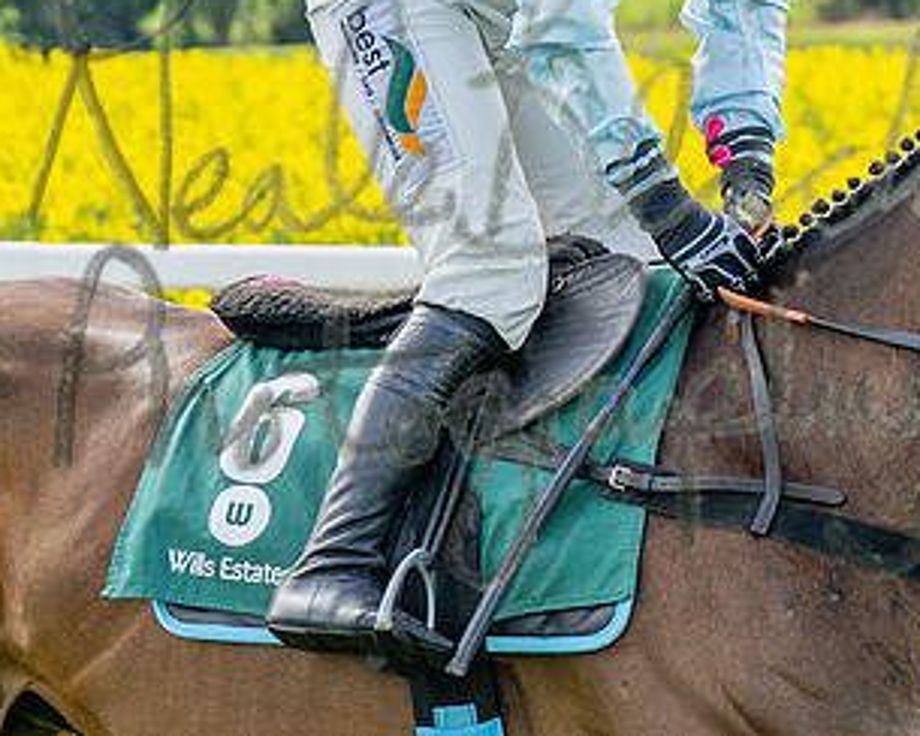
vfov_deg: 3.9
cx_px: 783
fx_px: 10864
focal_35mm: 399
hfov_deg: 4.8
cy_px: 246
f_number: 4
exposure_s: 1/1250
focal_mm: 70
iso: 200
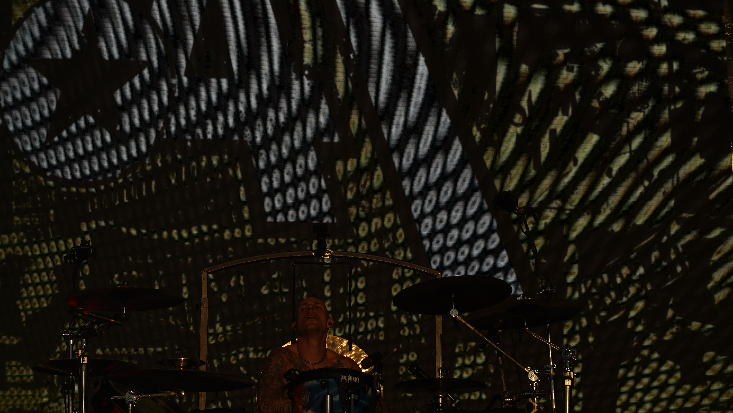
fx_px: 2157
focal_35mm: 111
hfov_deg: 19.3
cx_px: 369
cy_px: 228
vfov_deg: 10.9
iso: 100
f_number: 8
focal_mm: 105
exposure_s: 1/1250
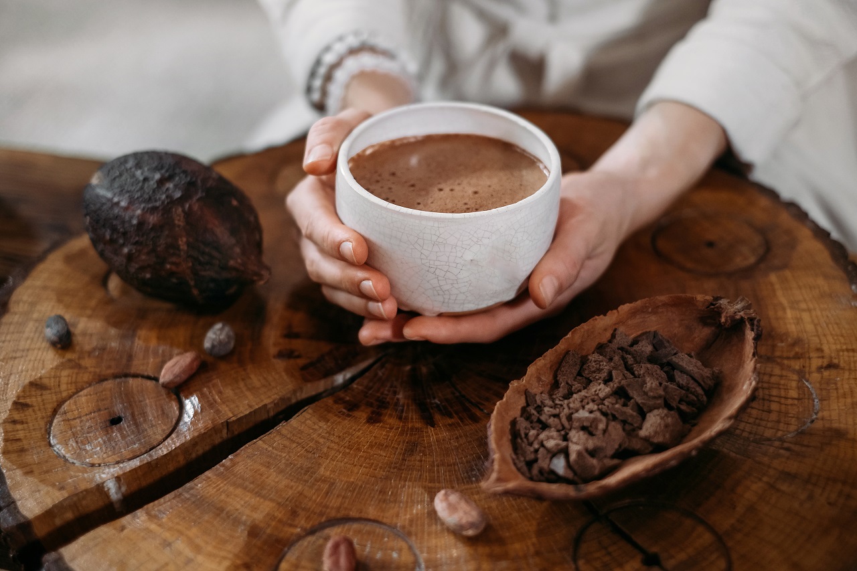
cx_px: 428
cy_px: 286
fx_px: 1261
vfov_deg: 25.5
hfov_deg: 37.5
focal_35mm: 53
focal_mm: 35
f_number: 1.8
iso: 1000
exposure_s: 1/250
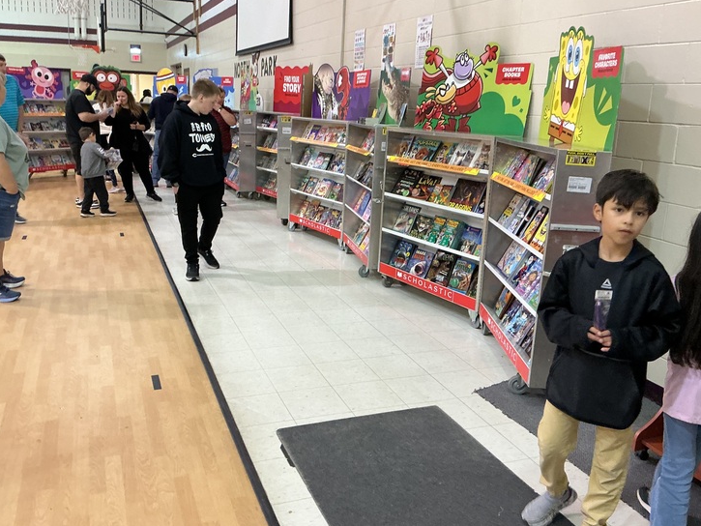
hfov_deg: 56.8
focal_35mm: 32
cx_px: 330
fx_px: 648
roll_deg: -2.1
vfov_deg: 44.1
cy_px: 239
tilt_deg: -15.2
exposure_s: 1/60
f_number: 1.8
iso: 125
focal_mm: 3
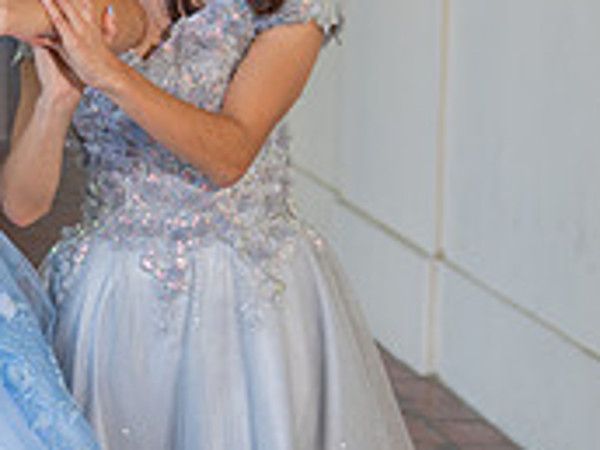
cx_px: -397
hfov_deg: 12.2
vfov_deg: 9.8
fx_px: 2617
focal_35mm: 151
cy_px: 218
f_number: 3.2
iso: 200
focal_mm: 34
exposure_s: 1/200
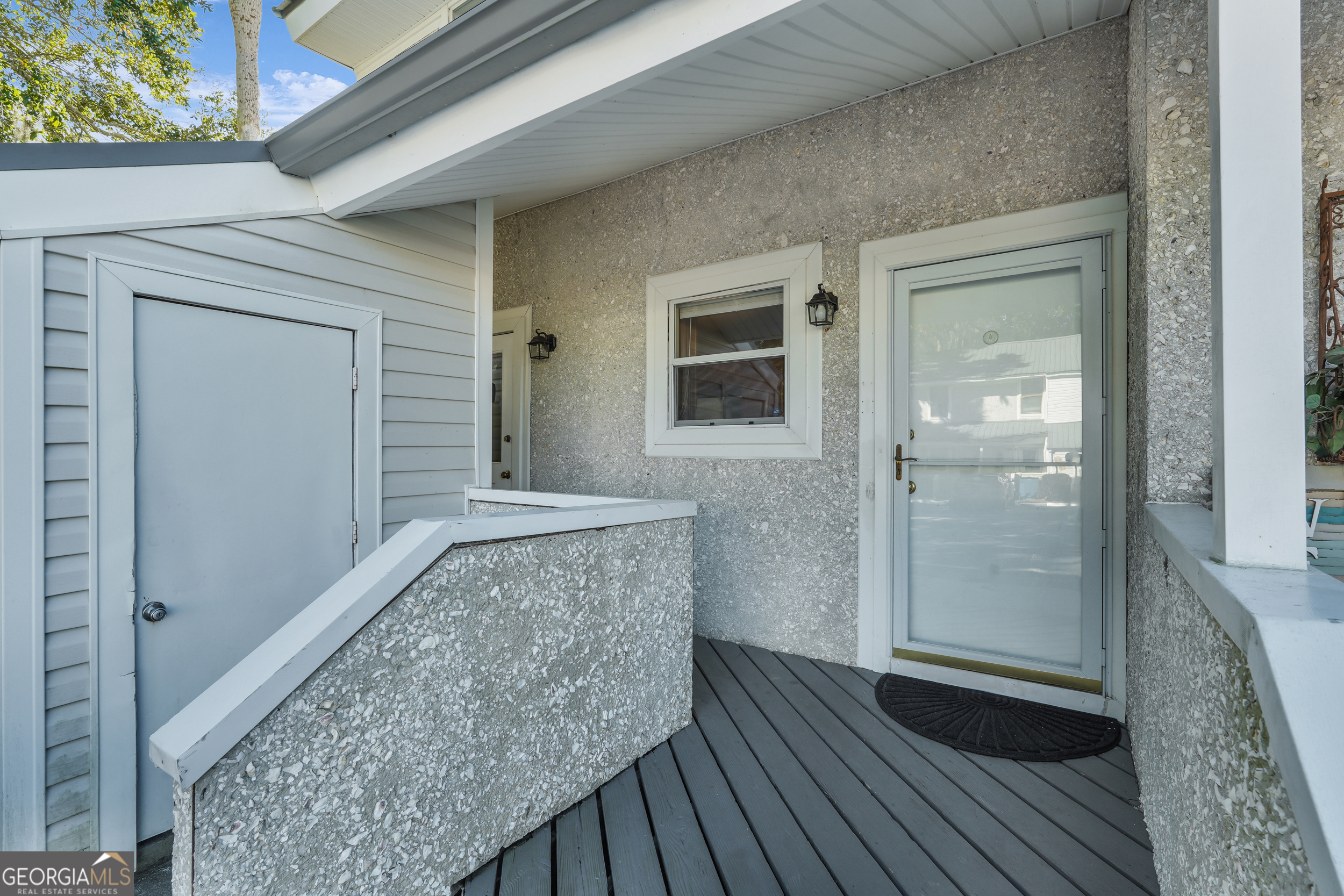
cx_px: 672
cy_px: 448
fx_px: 597
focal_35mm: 16
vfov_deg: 73.8
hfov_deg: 96.7
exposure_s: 1/60
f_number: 9
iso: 320
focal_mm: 16
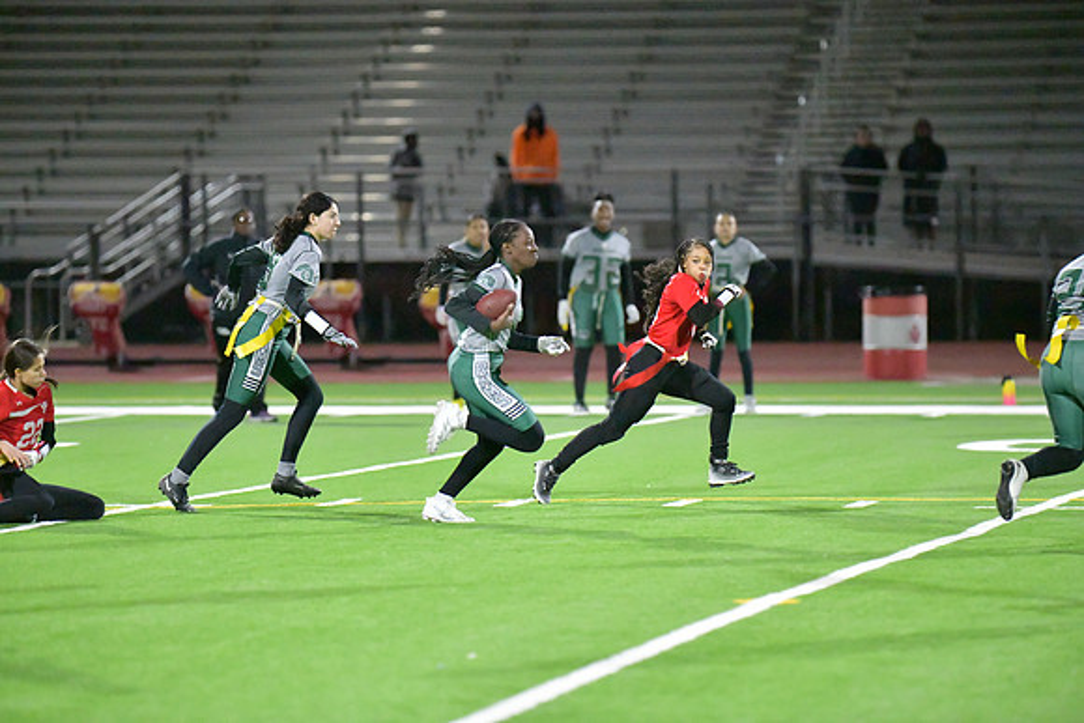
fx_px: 6325
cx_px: 542
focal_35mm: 210
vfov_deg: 6.5
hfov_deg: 9.8
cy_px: 362
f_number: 2.8
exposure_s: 1/3200
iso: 25600
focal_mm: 210
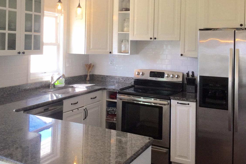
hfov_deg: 47.3
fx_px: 280
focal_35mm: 41
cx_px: 105
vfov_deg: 32.2
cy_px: 47
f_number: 2.4
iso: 32
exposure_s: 1/60
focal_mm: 3.3
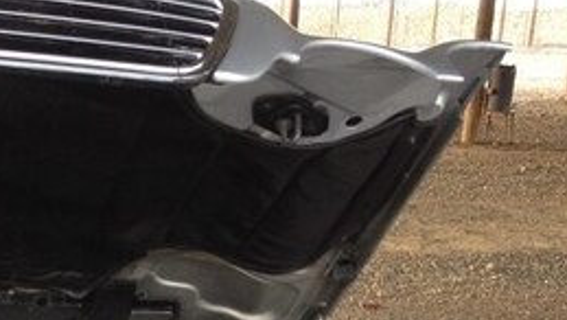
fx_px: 1459
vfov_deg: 12.0
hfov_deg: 20.8
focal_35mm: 97
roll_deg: +0.2
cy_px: 461
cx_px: -74
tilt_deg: -18.6
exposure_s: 1/40
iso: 50
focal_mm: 4.28
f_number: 2.4
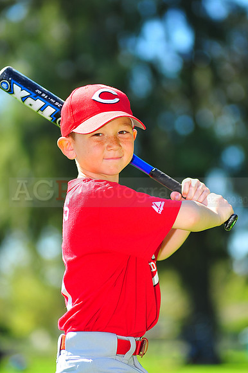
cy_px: 186
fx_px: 1862
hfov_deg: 7.6
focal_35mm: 180
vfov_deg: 11.4
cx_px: 124
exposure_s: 1/500
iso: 200
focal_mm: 180
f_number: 4.5
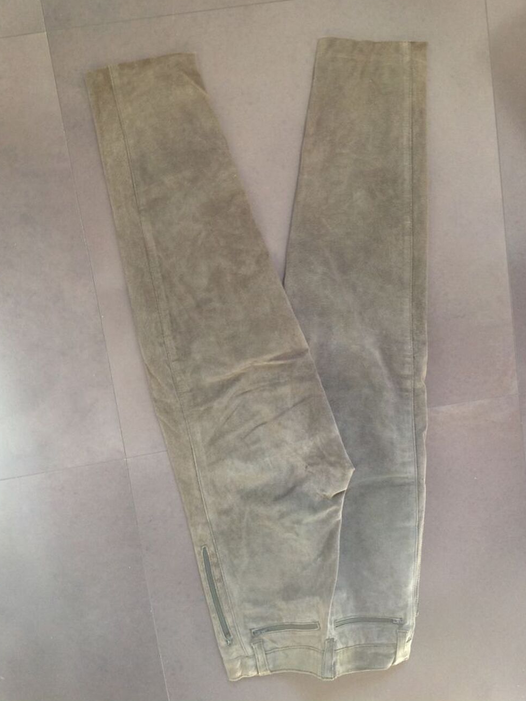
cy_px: 344
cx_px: 263
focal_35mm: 36
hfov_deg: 39.7
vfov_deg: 51.4
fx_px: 729
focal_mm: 4.28
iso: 100
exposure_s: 1/15
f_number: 2.4
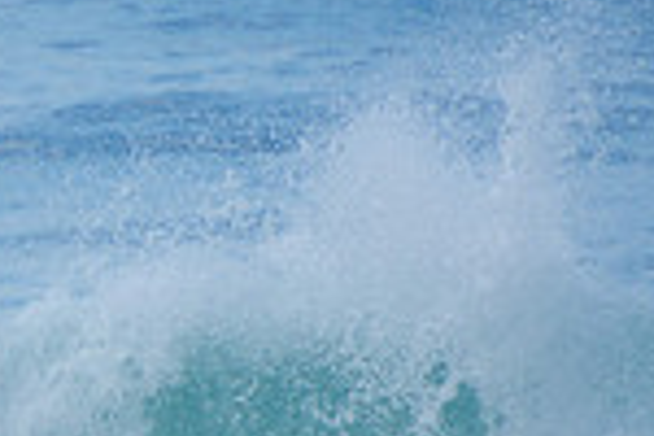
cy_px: 355
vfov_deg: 0.6
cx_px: -580
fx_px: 42216
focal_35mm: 2324
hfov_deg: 0.9
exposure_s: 1/800
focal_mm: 400
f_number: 5.6
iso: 140
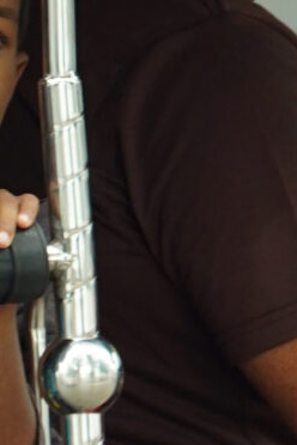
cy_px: 407
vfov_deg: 0.7
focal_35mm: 2753
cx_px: 171
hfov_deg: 0.5
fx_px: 34066
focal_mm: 400
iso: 800
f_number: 5.6
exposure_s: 1/320
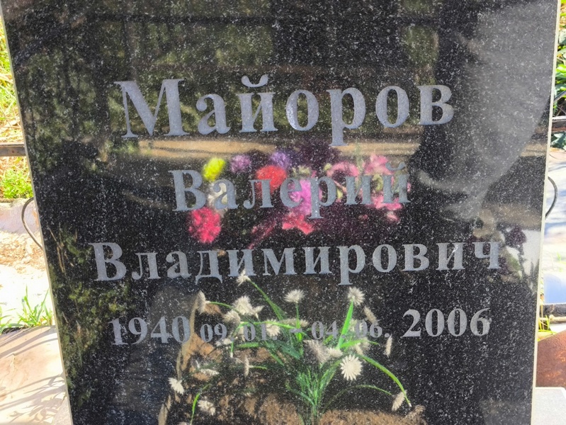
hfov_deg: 38.2
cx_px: 283
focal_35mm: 50
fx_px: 818
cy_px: 212
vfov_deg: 29.1
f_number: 1.7
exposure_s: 1/184
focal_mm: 4.71
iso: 50
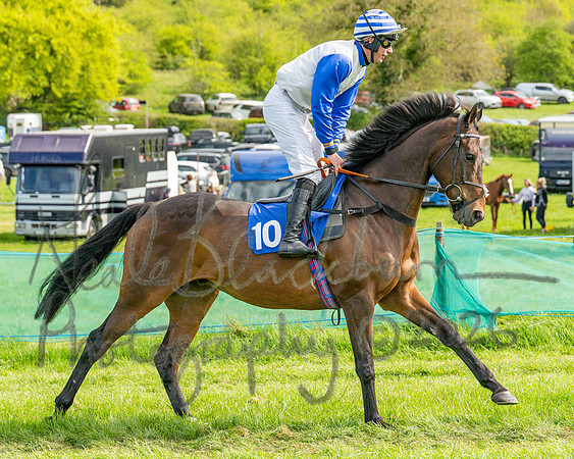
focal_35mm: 135
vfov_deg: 11.4
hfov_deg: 14.2
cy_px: 262
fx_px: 2298
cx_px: 360
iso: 200
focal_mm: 70
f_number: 4
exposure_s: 1/2000
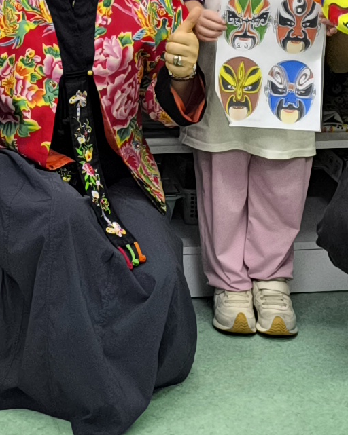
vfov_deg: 12.8
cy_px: -208
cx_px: -27
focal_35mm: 143
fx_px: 1843
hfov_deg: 10.7
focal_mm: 6.14
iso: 800
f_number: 1.65
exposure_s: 1/100
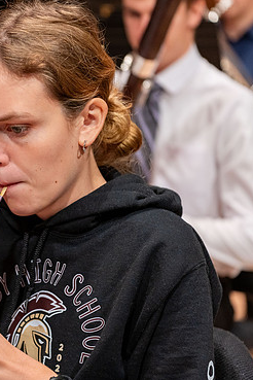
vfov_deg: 18.6
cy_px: 182
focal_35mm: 110
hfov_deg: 12.4
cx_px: 30
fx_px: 1159
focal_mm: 70
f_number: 2.8
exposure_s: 1/320
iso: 640
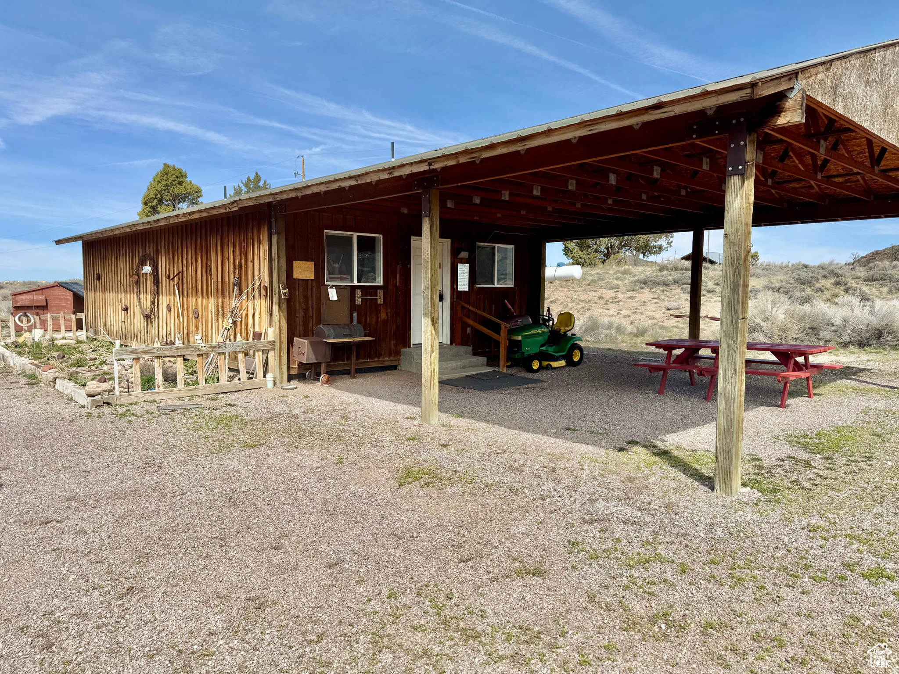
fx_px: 623
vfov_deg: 56.8
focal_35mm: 24
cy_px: 337
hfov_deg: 71.6
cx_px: 450
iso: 80
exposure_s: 1/4608
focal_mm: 6.76
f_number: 1.78
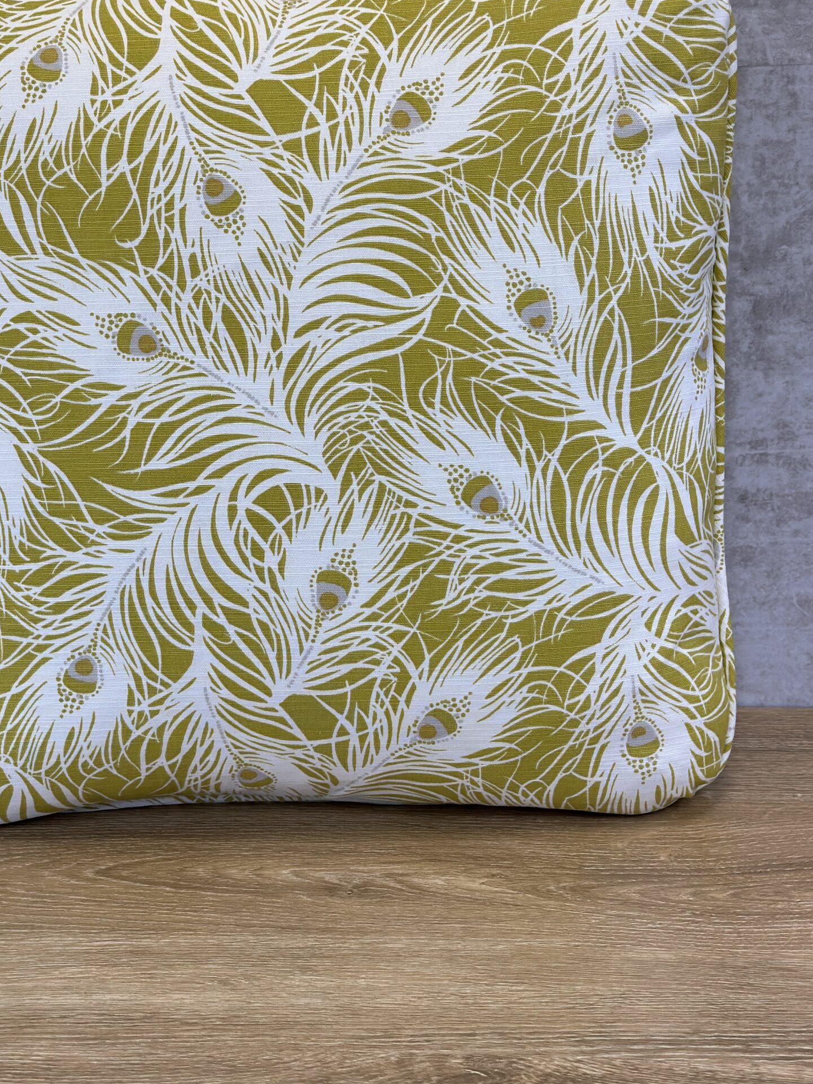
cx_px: 280
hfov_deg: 22.8
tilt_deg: -16.0
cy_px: 482
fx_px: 2004
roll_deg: +2.0
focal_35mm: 64
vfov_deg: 30.2
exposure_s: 1/250
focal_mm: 6.86
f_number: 1.78
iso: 80
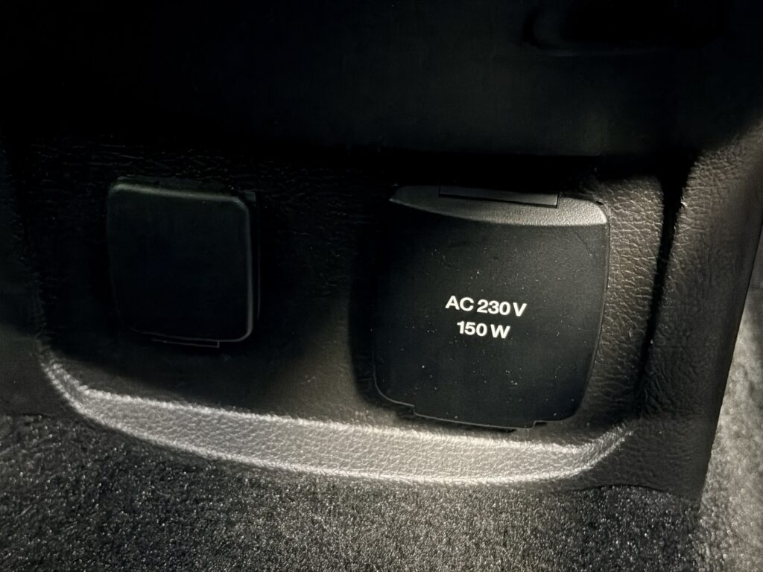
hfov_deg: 36.8
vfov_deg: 28.0
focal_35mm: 52
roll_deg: -0.5
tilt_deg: -40.5
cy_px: 286
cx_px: 382
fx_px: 1146
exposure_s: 1/15
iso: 5000
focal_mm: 5.96
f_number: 1.6
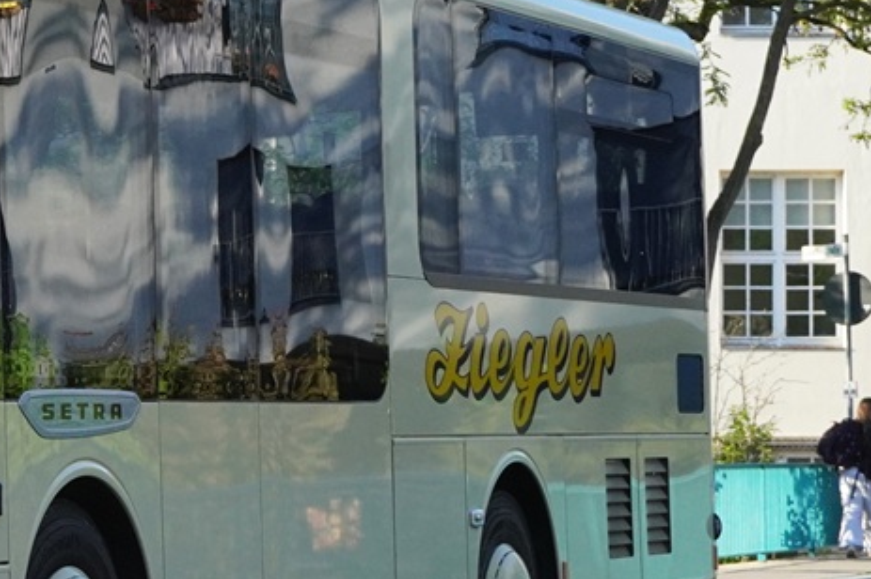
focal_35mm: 152
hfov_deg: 13.1
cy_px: 212
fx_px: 3684
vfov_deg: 9.0
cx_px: -244
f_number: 4.5
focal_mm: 37
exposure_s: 1/2000
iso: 1000
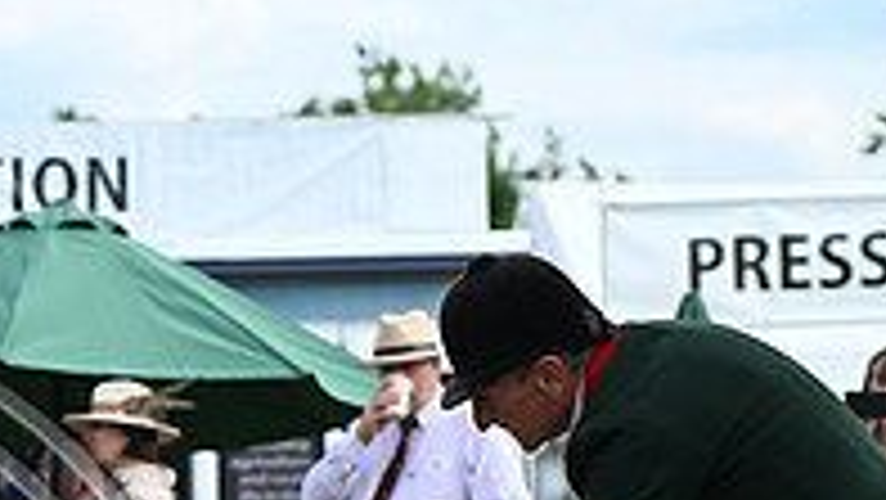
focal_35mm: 308
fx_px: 7239
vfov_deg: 3.9
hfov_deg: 6.9
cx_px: -297
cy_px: 709
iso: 400
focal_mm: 100
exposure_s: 1/1000
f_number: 4.5
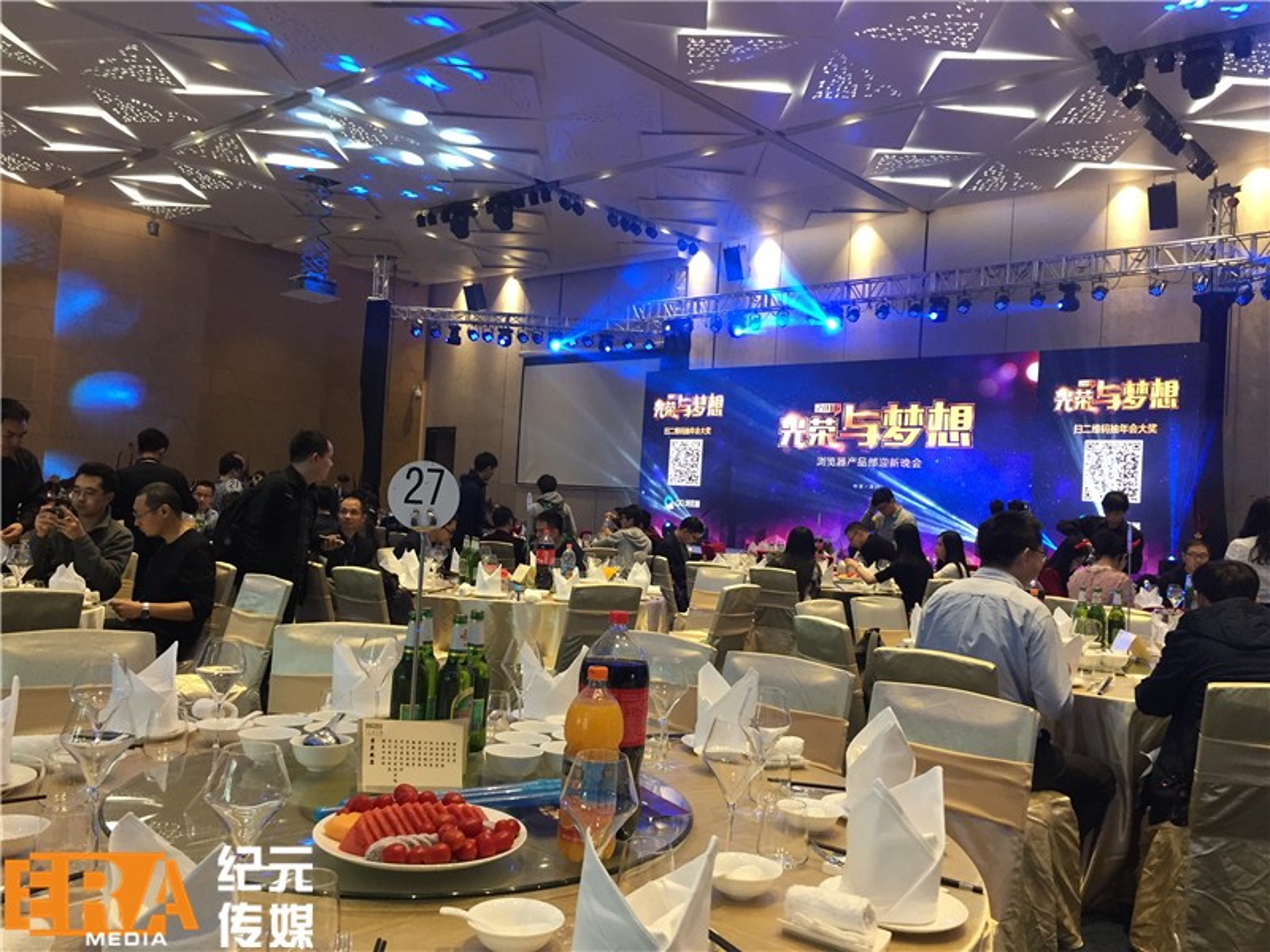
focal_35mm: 29
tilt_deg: +0.7
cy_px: 476
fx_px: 1064
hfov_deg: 61.7
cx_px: 635
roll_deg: -5.1
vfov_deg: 48.2
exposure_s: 1/30
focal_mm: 4.15
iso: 100
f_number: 2.2
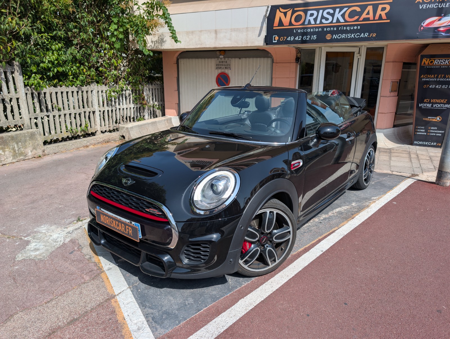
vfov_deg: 56.9
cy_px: 170
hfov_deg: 71.5
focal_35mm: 24
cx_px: 225
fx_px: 312
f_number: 1.68
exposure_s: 1/1406
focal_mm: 6.9
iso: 19
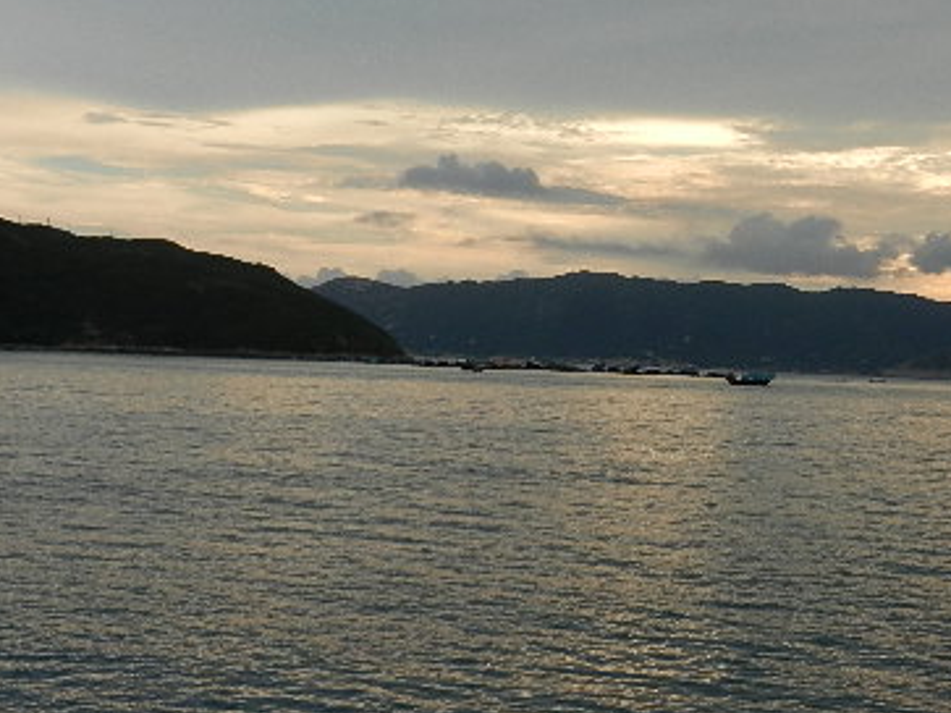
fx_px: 1840
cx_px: 815
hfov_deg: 28.1
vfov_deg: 21.7
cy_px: 189
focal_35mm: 67
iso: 160
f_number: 4
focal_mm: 6.9
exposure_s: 1/500
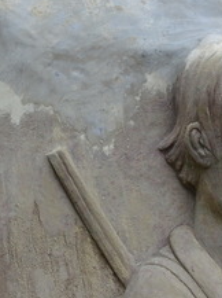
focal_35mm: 112
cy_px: 294
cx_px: 328
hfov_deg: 12.6
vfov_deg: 17.3
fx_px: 959
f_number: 8
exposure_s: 1/125
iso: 140
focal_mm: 21
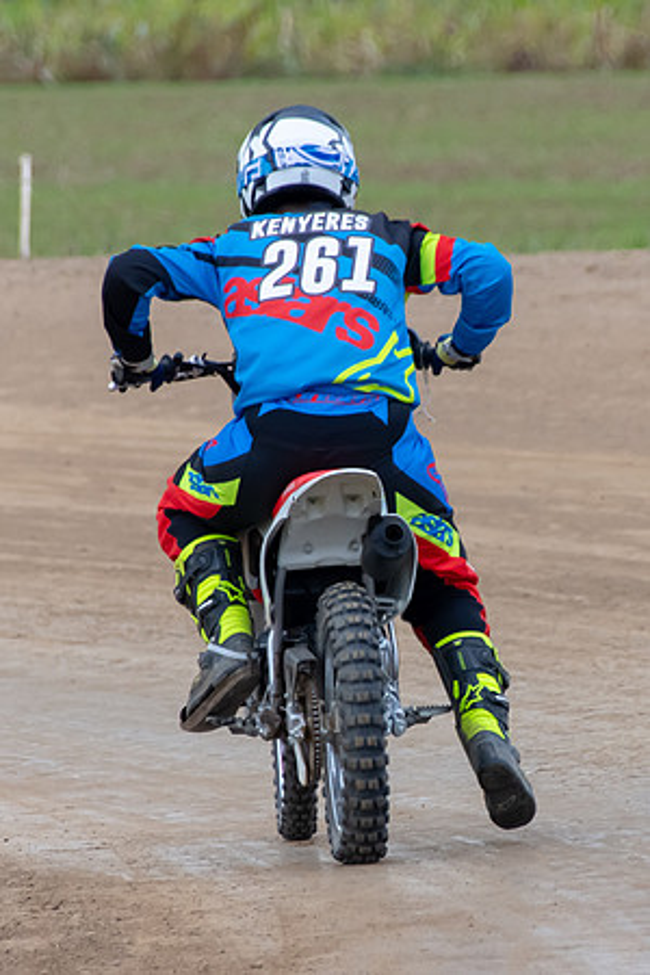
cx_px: 466
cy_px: 528
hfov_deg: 1.8
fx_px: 21147
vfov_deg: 2.6
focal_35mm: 781
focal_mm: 250
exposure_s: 1/200
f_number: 6.3
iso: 400
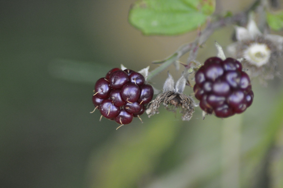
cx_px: 140
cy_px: 95
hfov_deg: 4.4
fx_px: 3659
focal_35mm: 466
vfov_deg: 2.9
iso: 1600
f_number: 5.6
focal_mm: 300
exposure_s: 1/250
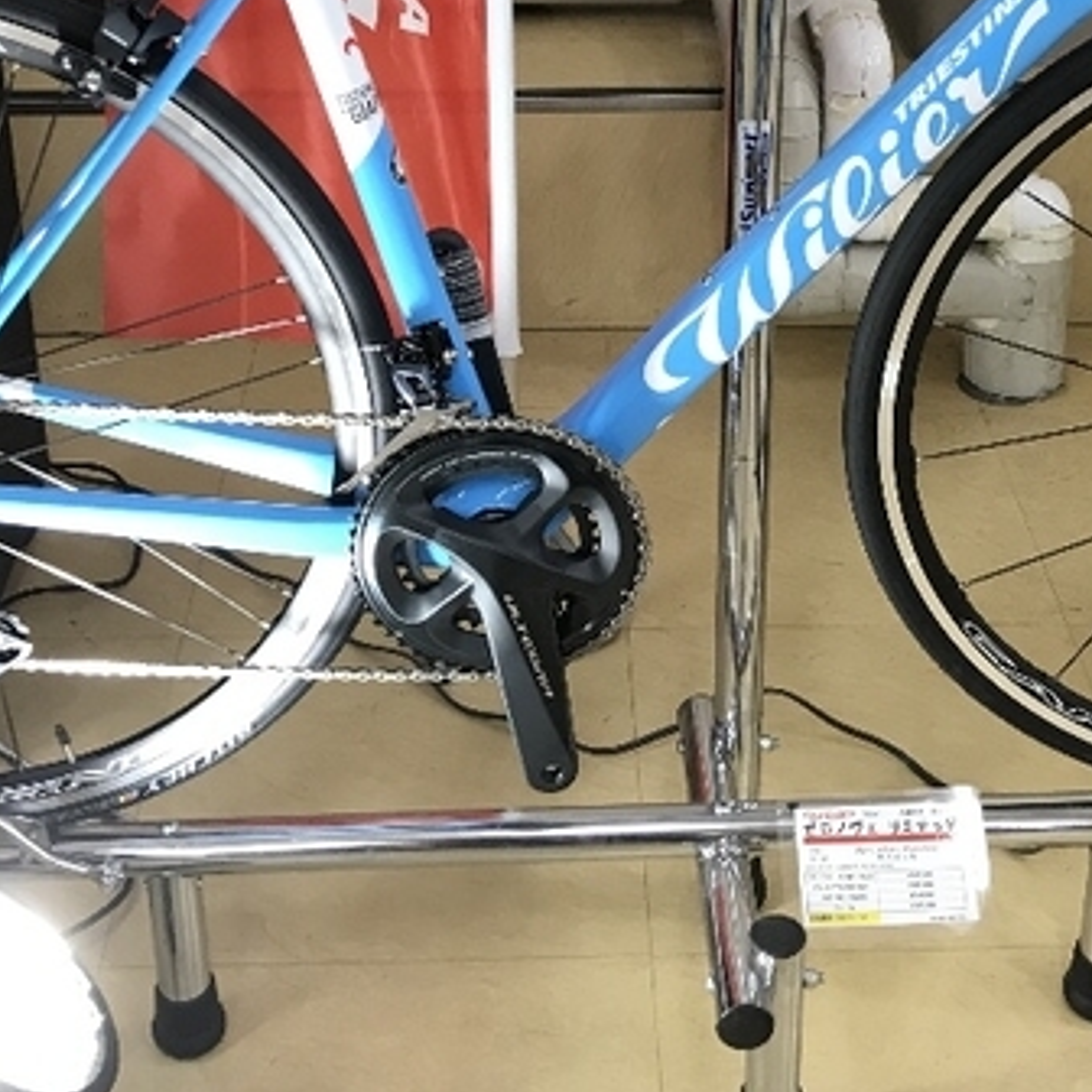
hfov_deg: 29.0
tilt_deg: -22.5
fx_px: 2106
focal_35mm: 59
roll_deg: -0.6
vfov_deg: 28.4
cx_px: 647
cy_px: 202
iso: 40
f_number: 1.8
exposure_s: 1/20
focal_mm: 3.99
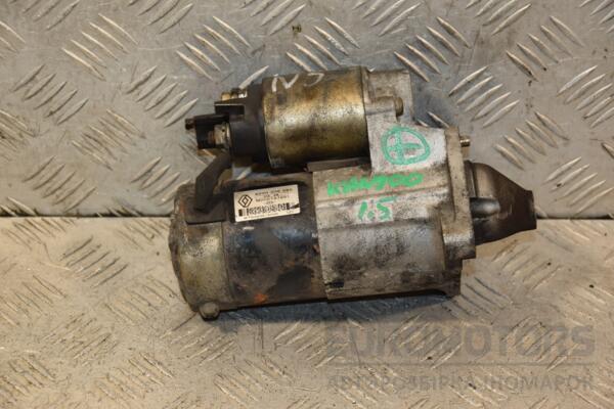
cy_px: 204
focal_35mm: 99
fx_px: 1688
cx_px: 307
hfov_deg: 20.6
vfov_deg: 13.8
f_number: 5.3
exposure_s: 1/125
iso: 800
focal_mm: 66
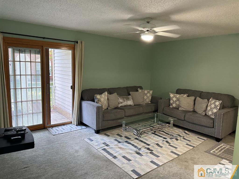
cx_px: 120
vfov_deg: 56.8
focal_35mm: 24
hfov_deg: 71.6
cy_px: 90
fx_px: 166
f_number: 1.78
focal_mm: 6.86
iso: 200
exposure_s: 1/60
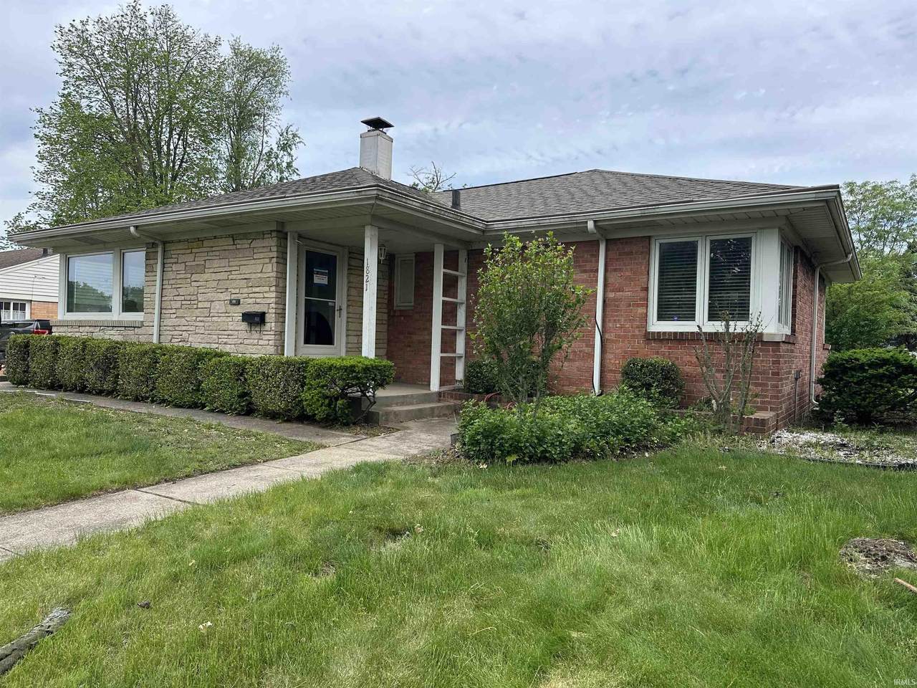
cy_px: 344
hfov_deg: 71.6
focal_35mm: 24
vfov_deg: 56.8
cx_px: 458
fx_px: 636
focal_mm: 6.86
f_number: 1.78
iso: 80
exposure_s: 1/1473
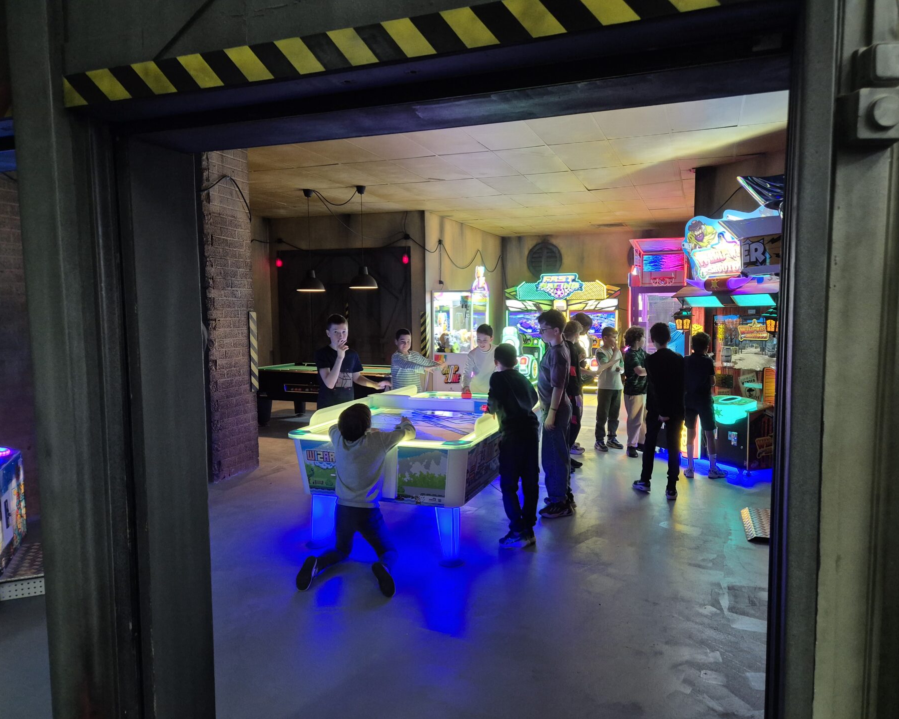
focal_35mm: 24
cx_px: 463
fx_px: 639
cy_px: 360
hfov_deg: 70.3
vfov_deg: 58.8
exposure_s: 1/100
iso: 640
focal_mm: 5.4
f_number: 1.8
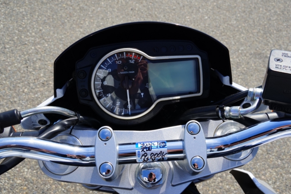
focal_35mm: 40
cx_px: 147
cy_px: 99
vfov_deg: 33.4
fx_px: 323
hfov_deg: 48.4
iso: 100
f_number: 11
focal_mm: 26
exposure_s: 1/125
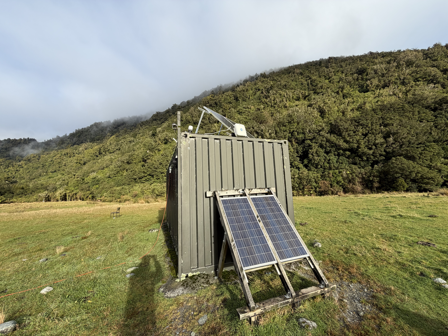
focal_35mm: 14
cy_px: 168
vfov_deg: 85.7
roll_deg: +2.2
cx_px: 224
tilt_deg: +7.3
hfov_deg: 102.1
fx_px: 181
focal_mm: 2.22
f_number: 2.2
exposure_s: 1/672
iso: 40
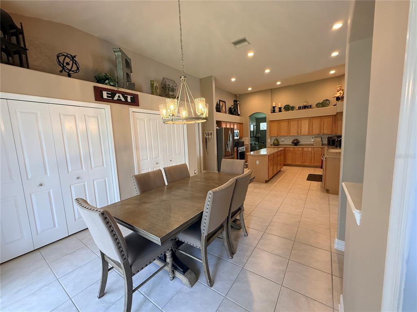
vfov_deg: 85.7
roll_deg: +1.8
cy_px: 156
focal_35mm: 14
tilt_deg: -6.6
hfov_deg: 102.1
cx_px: 208
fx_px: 169
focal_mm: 2.22
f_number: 2.2
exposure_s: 1/120
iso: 400
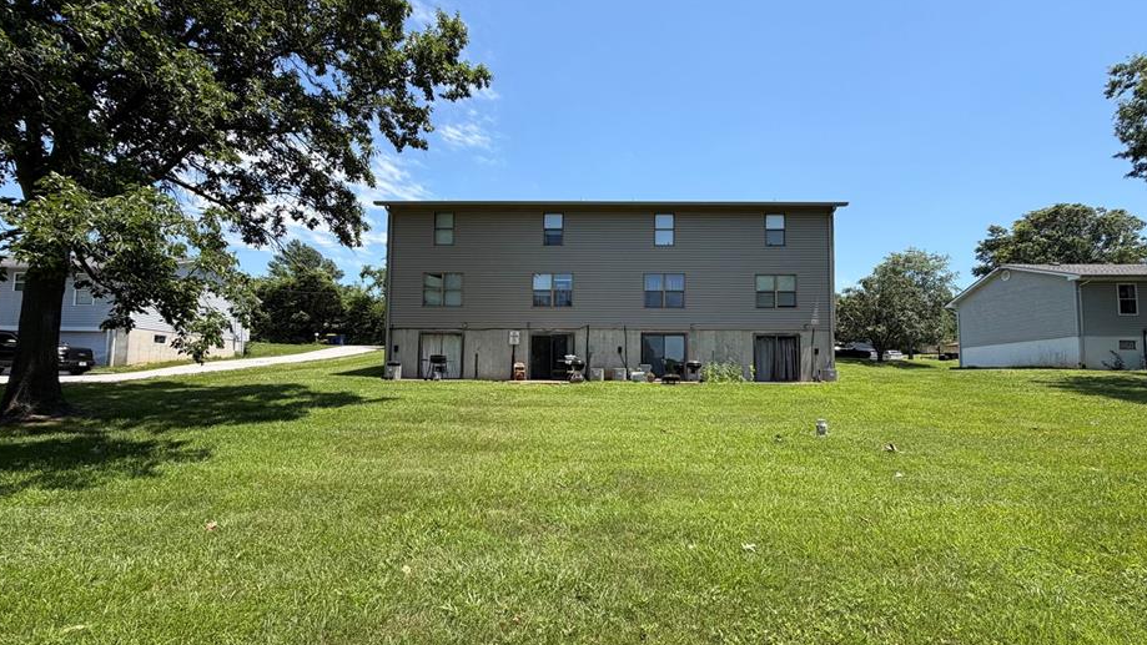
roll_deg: -0.3
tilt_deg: +3.0
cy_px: 351
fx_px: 517
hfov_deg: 95.9
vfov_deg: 63.8
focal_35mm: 17
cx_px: 600
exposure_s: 1/770
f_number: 2.2
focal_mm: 2.22
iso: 32
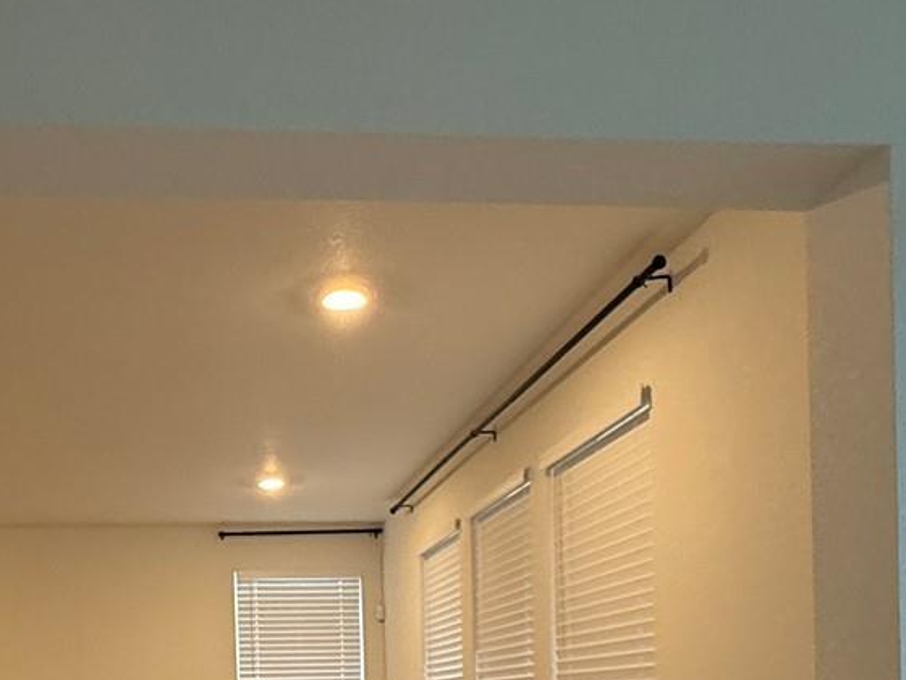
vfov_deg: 32.4
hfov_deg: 45.9
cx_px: 282
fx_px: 1047
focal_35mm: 40
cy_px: 716
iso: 320
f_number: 2.2
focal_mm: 2.22
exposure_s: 1/120
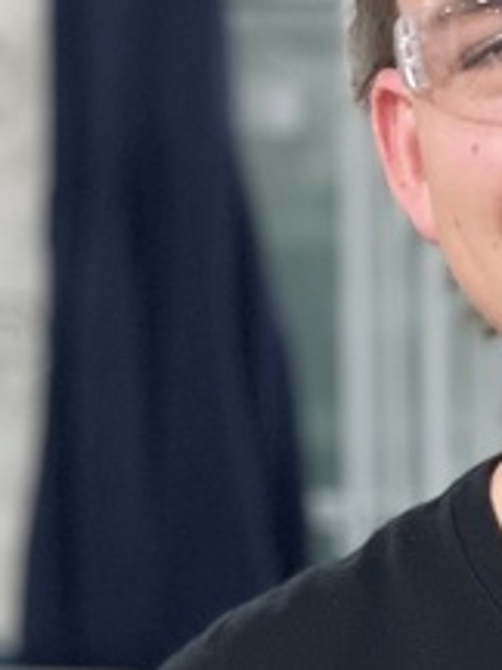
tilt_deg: -8.0
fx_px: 4776
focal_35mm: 247
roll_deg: +1.0
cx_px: 812
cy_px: 931
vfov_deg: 7.9
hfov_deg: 5.9
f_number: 2
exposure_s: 1/120
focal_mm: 6
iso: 250
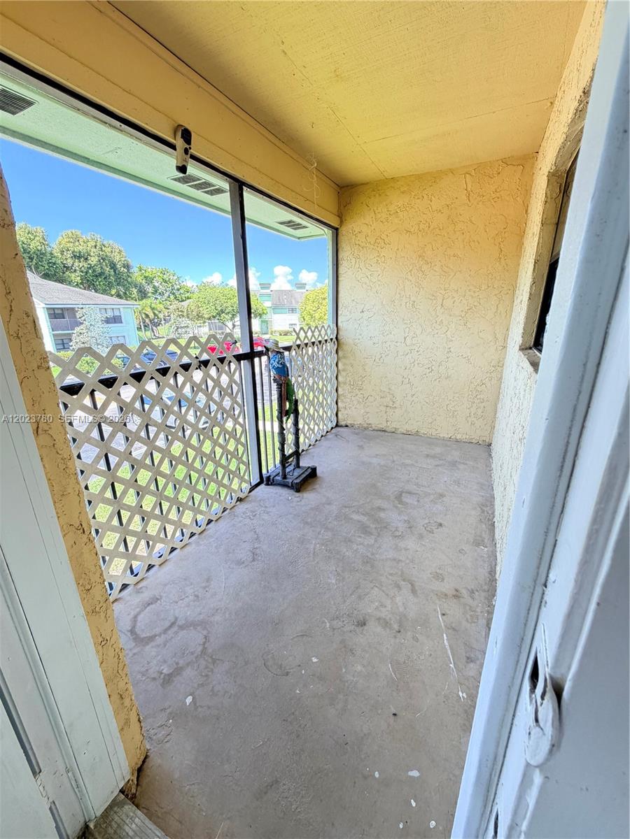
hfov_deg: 85.7
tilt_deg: -17.7
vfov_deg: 102.1
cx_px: 315
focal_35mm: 14
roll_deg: +1.0
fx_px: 340
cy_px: 420
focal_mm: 2.22
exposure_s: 1/121
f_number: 2.2
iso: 200
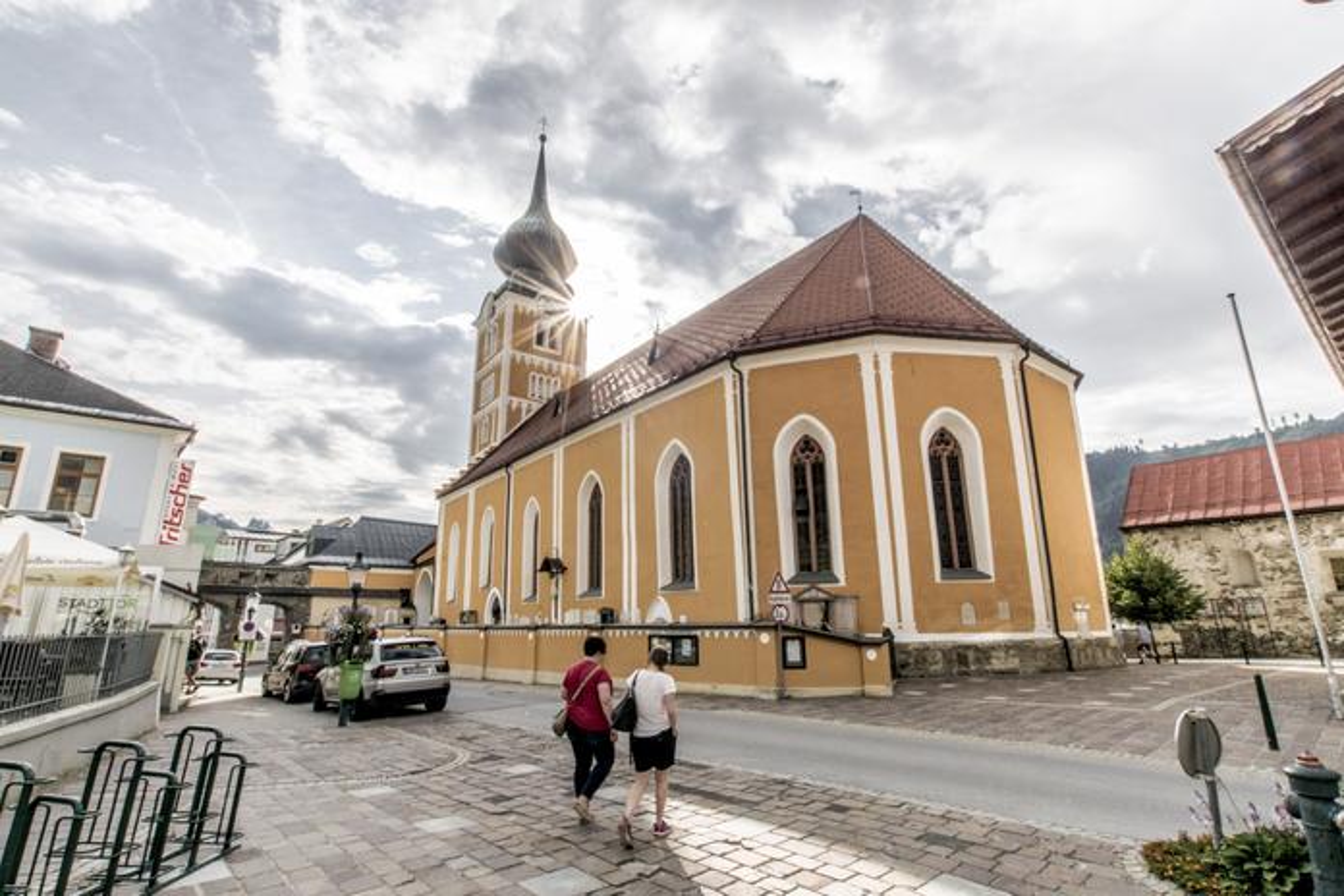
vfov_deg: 72.1
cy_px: 448
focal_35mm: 16
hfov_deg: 95.0
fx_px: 616
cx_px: 672
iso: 200
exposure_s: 1/40
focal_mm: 11
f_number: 22
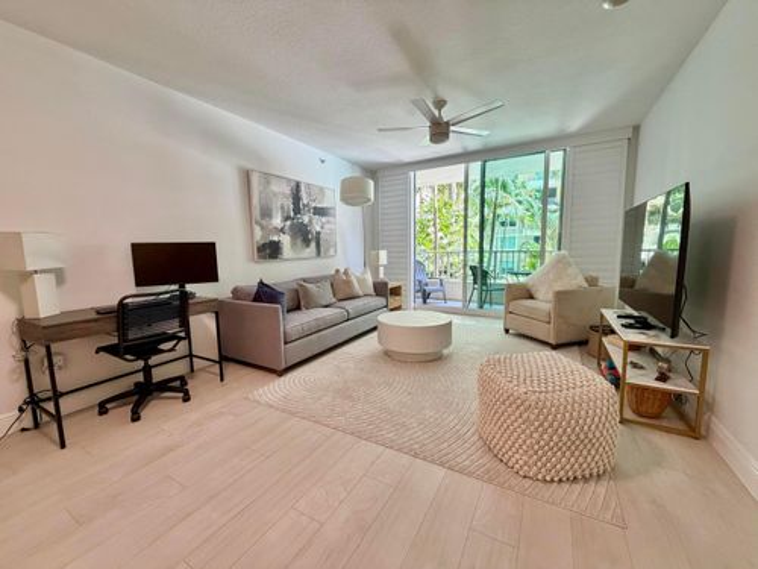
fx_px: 307
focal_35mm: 14
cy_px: 284
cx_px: 379
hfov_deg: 102.1
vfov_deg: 85.7
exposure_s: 1/120
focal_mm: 2.22
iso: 250
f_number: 2.2
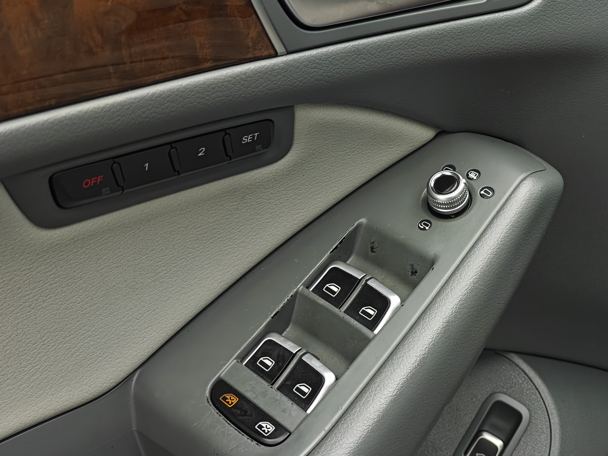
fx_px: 826
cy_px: 228
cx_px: 304
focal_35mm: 47
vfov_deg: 30.9
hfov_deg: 40.4
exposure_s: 1/83
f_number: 2
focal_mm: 7.08
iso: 400
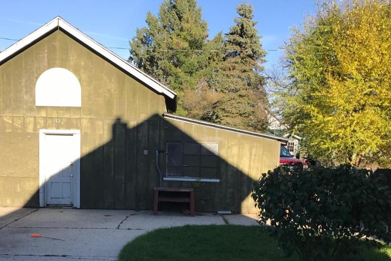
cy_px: 204
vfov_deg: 31.9
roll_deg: -2.0
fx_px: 445
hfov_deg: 47.1
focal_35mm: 41
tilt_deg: -8.8
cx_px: 153
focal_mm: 3.99
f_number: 1.8
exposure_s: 1/1053
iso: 20
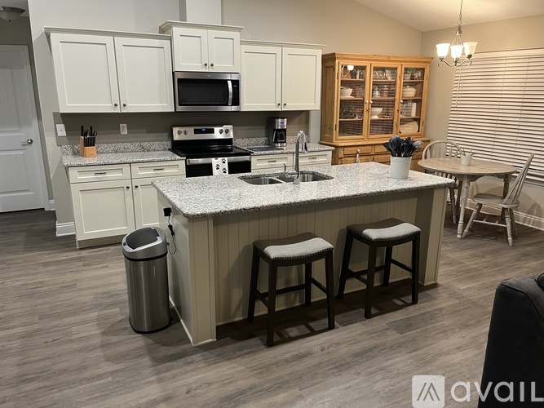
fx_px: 409
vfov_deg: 53.0
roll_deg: +0.0
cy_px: 204
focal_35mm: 26
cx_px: 272
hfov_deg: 67.3
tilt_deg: -15.8
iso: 250
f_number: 1.6
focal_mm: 5.1
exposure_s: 1/60
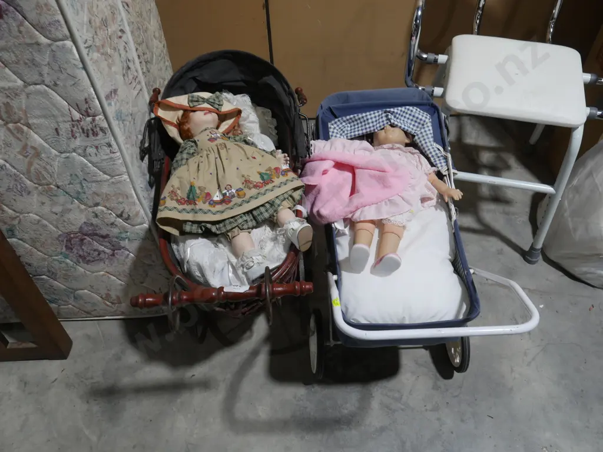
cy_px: 226
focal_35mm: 28
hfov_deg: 63.4
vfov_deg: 49.7
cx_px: 302
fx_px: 488
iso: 500
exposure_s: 1/60
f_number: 7.1
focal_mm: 14
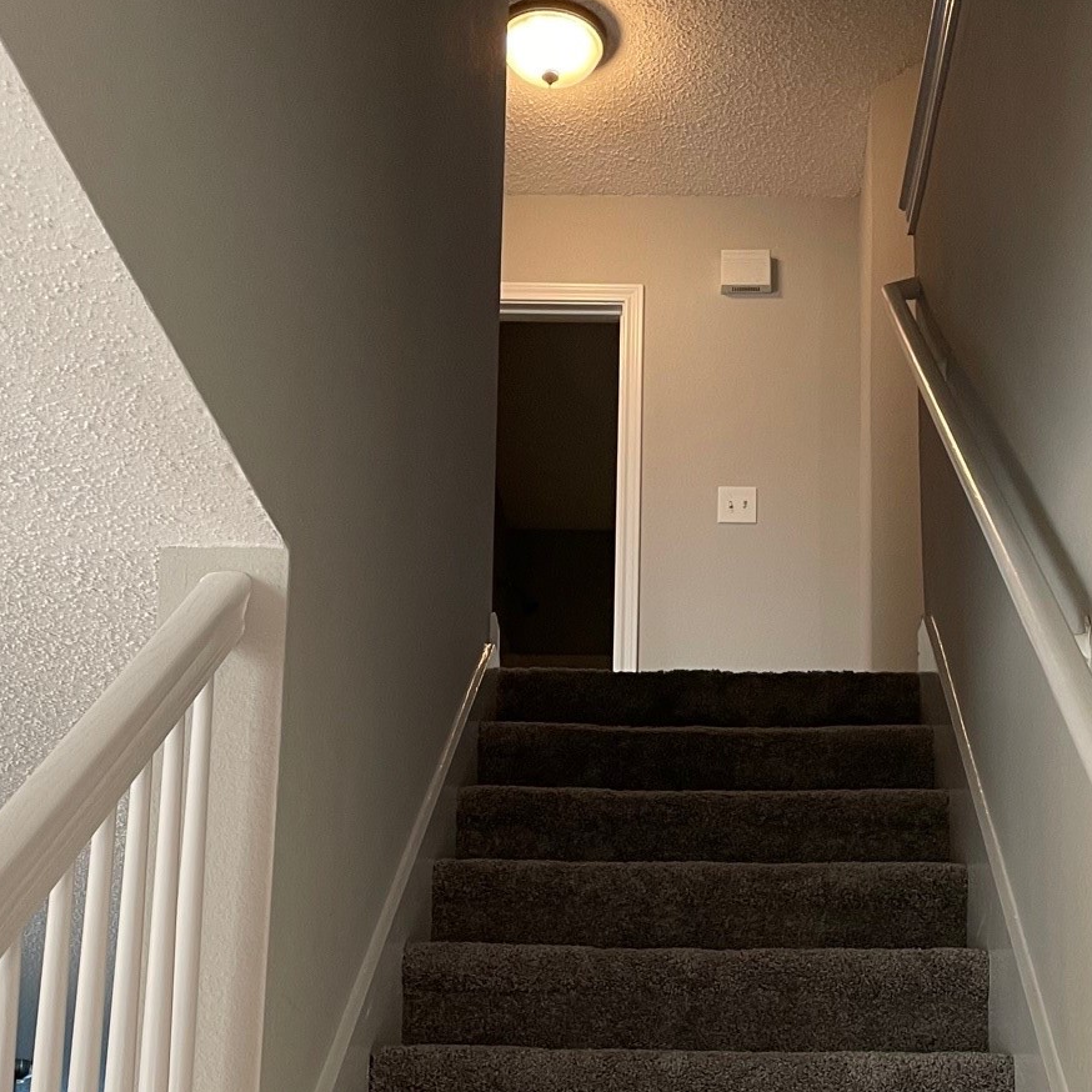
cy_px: 1007
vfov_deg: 30.6
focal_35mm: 53
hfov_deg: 32.0
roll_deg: -0.7
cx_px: 710
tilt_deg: +12.3
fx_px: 1892
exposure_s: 1/60
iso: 80
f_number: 1.6
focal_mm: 4.2
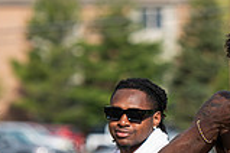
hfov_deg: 4.2
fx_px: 3156
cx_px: 284
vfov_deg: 2.8
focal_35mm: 494
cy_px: 103
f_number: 3.5
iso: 100
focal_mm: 135
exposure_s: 1/1000
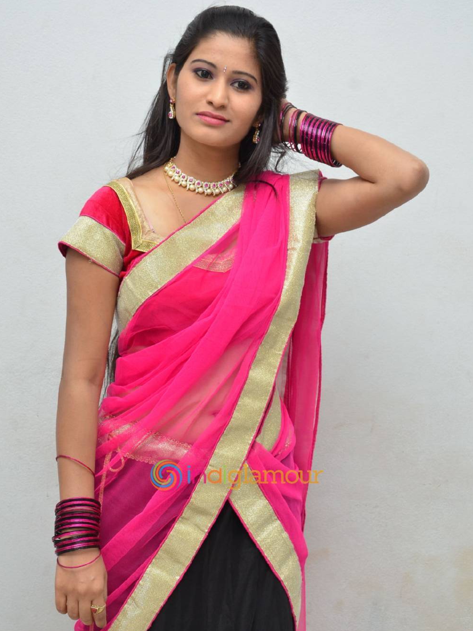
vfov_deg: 28.2
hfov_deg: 21.3
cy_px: 333
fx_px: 1257
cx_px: 236
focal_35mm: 69
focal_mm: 42
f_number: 5.6
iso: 1000
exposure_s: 1/125
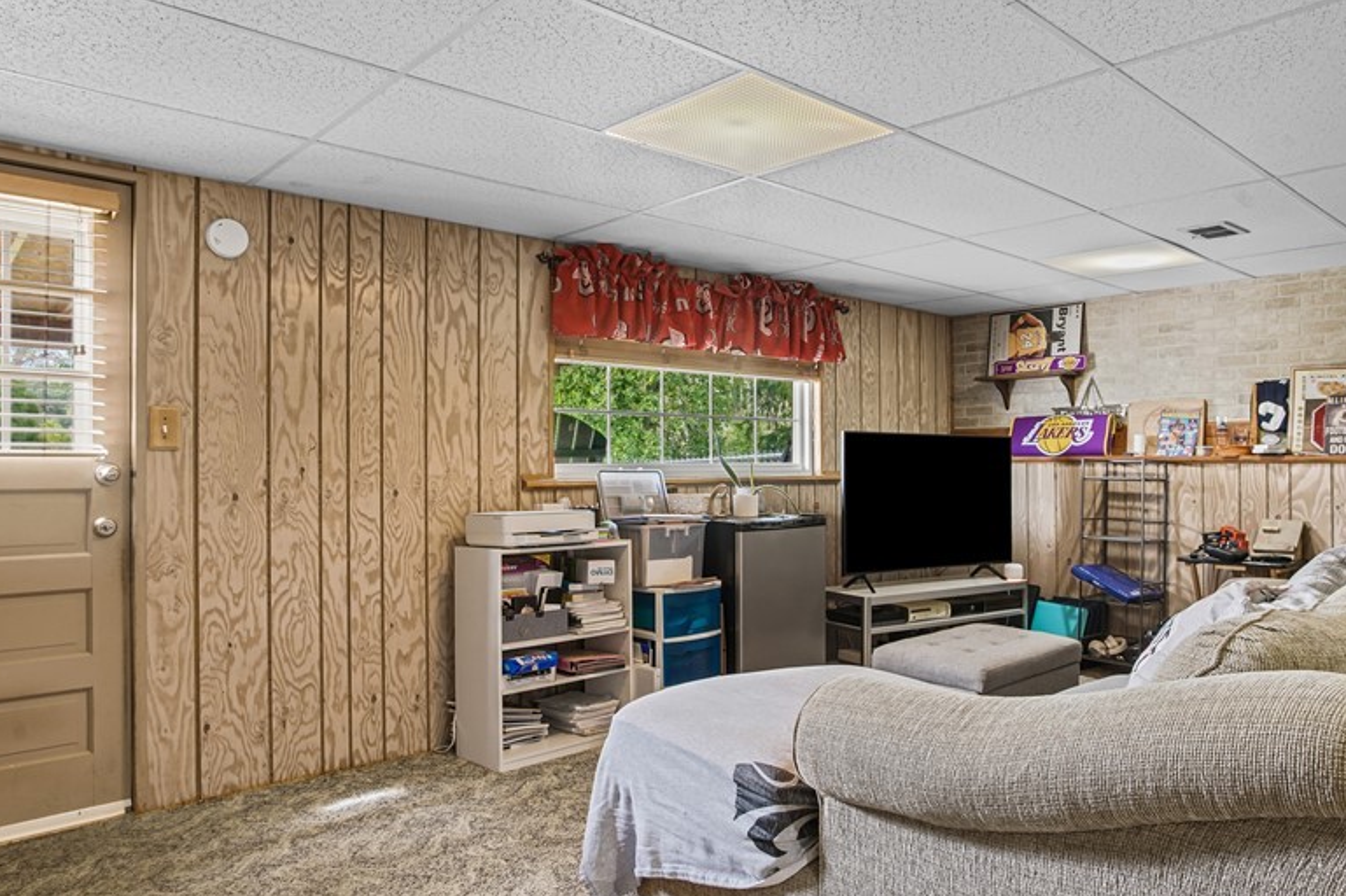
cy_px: 514
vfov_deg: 52.9
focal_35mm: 24
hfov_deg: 73.6
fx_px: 897
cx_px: 735
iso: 400
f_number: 10
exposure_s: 1.3
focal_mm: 17
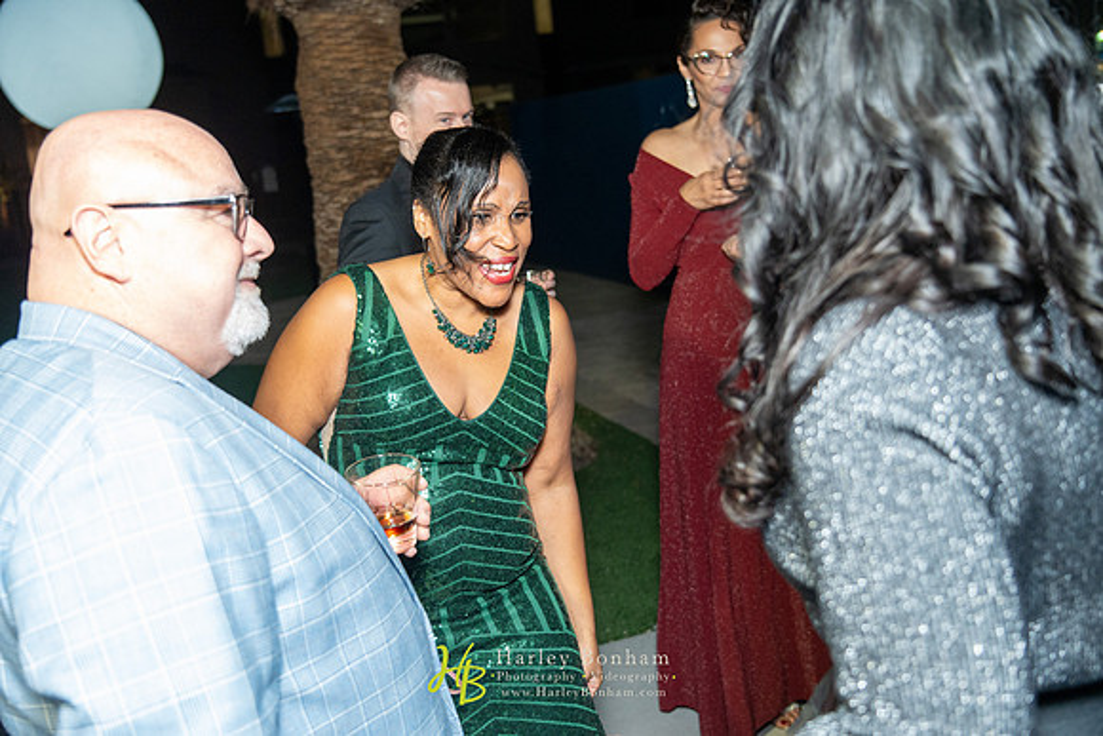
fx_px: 1073
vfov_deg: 37.9
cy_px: 368
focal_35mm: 35
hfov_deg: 54.4
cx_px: 552
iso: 3200
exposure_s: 1/200
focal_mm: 35
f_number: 4
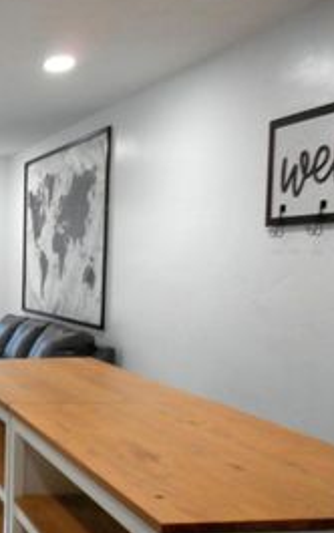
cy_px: 347
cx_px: -143
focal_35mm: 52
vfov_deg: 38.5
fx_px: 756
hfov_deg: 21.5
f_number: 3.2
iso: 160
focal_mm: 4.6
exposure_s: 1/30
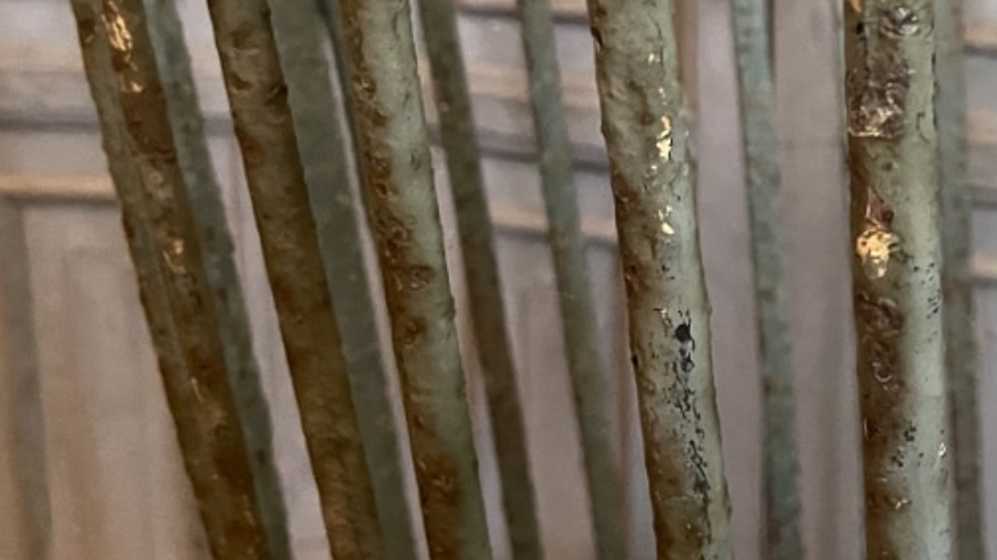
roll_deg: -1.0
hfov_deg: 28.6
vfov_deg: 17.1
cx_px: 1049
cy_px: -58
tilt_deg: -14.5
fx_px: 1797
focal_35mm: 68
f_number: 1.6
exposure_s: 1/33
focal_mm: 4.2
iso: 500
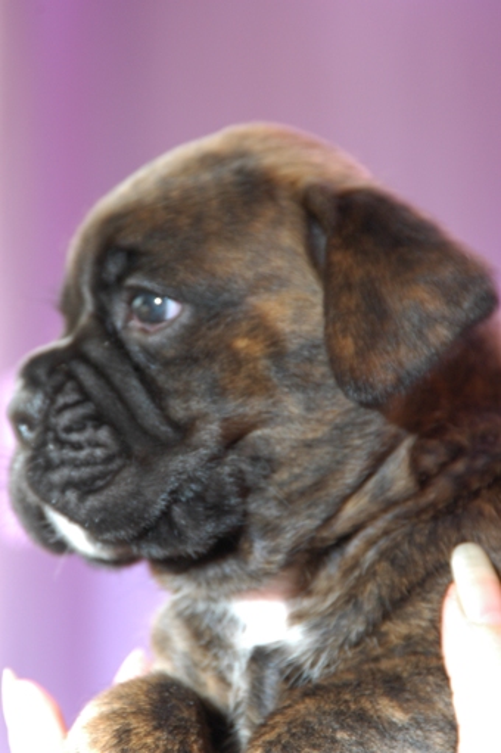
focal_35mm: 180
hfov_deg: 7.6
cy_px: 376
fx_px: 3762
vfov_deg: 11.4
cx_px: 250
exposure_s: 1/60
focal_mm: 120
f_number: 5.6
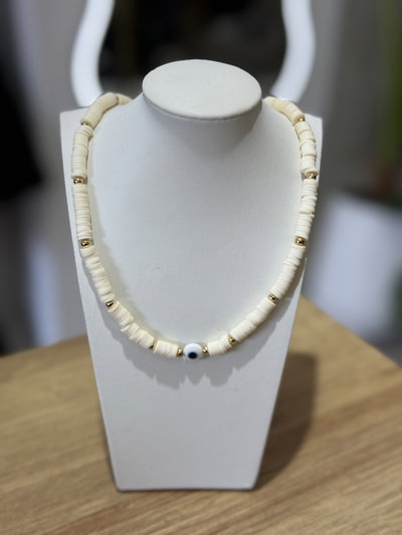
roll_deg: -2.0
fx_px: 743
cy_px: 268
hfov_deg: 30.3
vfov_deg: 39.6
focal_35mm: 48
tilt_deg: -29.6
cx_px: 201
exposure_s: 1/124
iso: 50
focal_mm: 6.76
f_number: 1.78
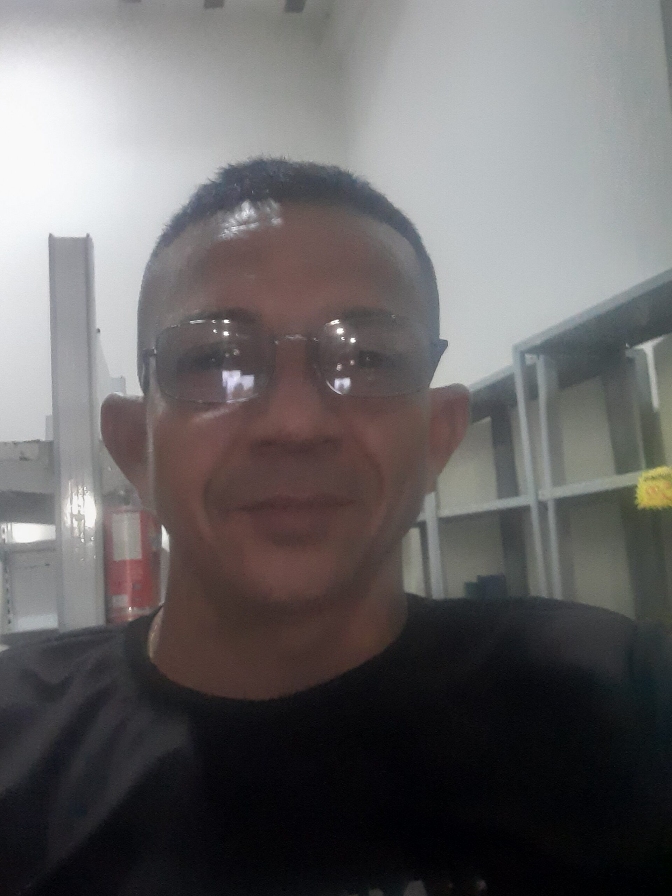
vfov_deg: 56.8
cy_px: 448
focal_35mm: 32
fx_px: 828
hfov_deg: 44.2
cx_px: 336
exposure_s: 1/12
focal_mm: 2.66
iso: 640
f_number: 2
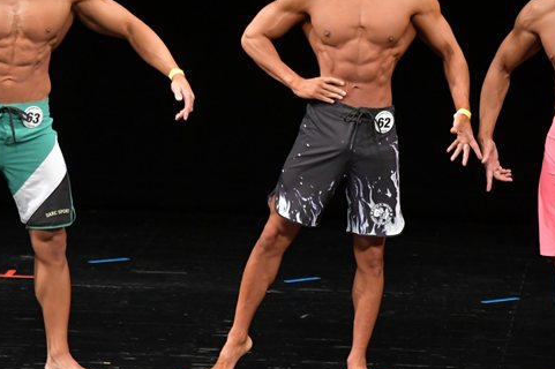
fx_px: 7071
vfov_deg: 3.0
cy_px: 128
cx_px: 362
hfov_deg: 4.5
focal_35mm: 459
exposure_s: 1/400
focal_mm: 190
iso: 3200
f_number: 5.6
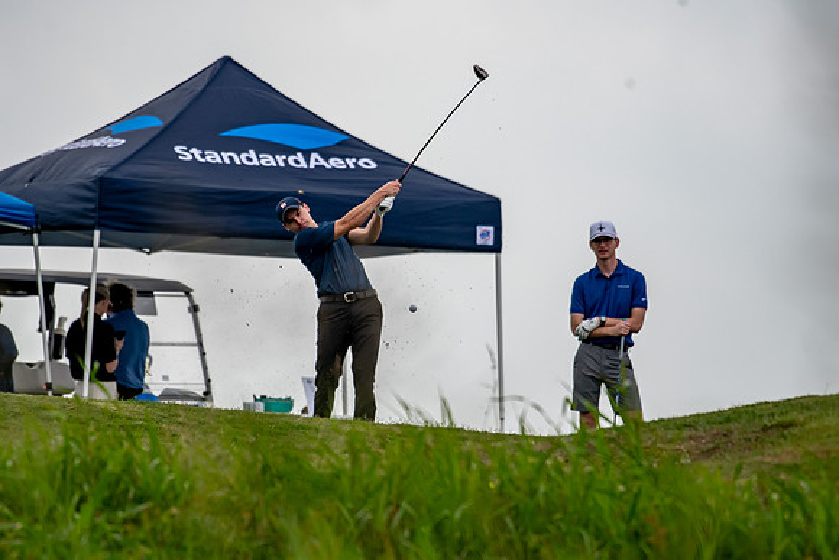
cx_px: 420
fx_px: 13636
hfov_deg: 3.5
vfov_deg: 2.4
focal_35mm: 585
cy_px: 280
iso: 360
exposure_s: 1/2000
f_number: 5.6
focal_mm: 390
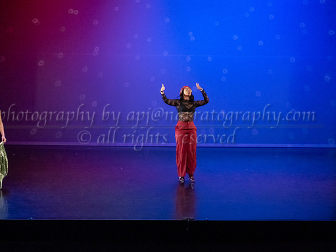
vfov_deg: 21.6
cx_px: 184
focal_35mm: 68
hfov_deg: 28.5
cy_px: 114
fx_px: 661
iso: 4000
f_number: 5.6
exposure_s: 1/400
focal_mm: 51
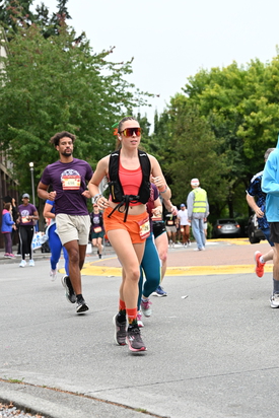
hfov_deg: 18.0
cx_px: 137
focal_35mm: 76
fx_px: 883
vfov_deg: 26.6
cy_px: 195
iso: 1600
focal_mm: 57
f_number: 4
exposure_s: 1/800
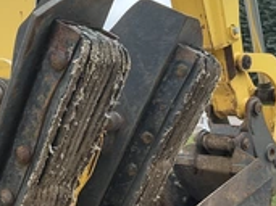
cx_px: 36
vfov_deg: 21.4
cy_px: 159
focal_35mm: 68
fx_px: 542
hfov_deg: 27.7
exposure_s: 1/329
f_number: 1.8
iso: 25
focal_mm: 3
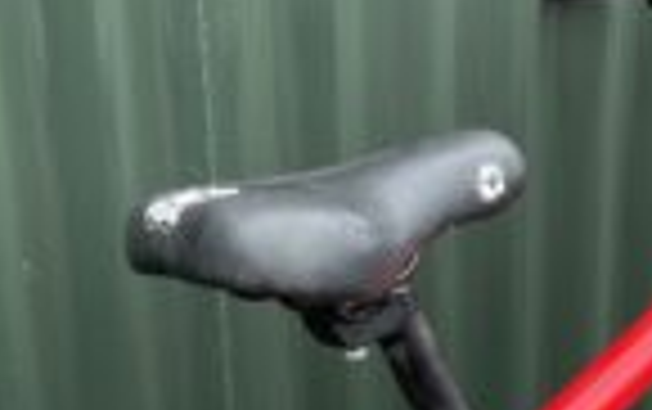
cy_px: 545
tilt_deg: -25.9
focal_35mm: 91
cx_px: 562
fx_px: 1619
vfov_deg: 13.8
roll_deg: -1.5
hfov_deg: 22.3
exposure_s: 1/237
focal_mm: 4.2
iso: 32
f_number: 1.6
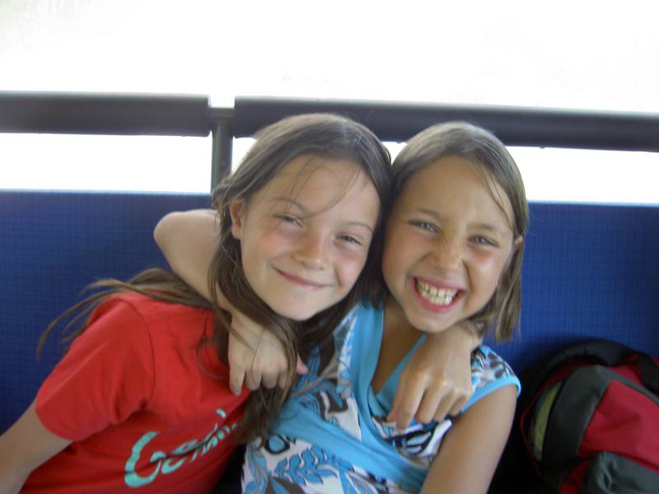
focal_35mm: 39
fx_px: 742
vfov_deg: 36.8
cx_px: 330
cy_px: 247
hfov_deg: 47.9
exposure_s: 1/60
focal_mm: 8
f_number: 2.8
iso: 100
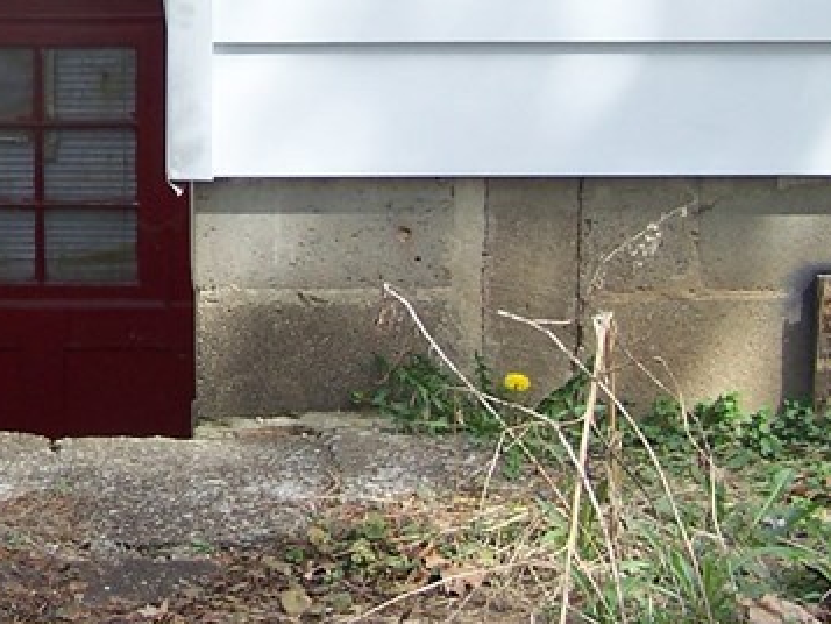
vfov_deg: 13.5
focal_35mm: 109
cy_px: 56
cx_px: -68
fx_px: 2618
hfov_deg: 17.5
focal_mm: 6.3
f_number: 2.8
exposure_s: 1/250
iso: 80
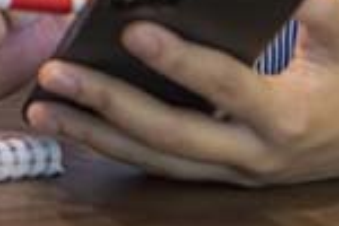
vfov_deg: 6.3
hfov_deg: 9.9
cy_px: -377
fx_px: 1930
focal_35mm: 205
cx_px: -88
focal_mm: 32
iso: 1000
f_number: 2.8
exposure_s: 1/200
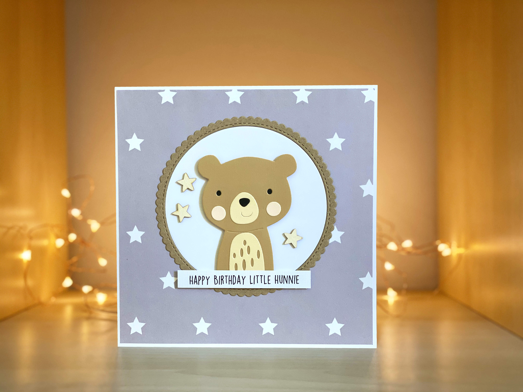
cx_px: 262
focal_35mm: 52
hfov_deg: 36.8
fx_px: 786
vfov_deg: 28.0
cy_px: 196
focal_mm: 6
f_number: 2
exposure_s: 1/33
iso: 200
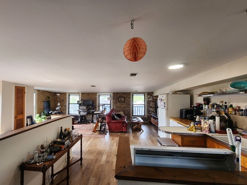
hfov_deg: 97.6
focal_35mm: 15
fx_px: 107
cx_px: 107
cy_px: 97
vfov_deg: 81.6
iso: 100
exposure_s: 1/60
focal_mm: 2.2
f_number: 2.2
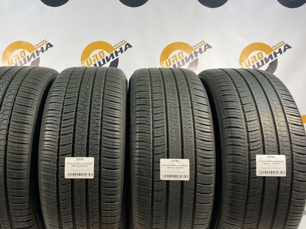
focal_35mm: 31
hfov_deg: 58.1
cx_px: 129
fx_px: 274
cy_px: 117
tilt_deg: -1.1
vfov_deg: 45.4
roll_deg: -0.5
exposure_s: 1/100
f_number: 1.8
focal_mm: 4.25
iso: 80
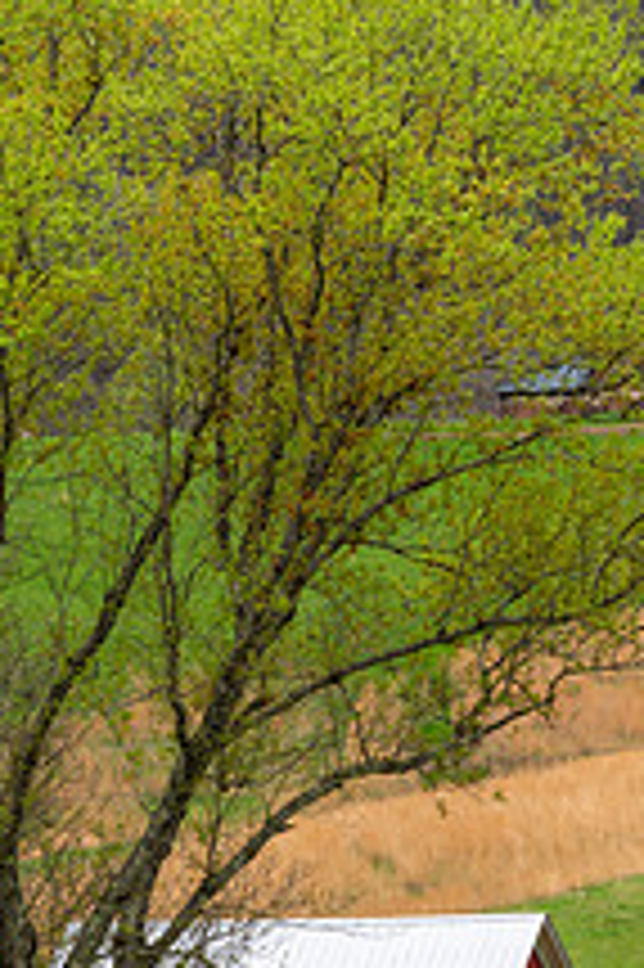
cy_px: 621
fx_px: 9836
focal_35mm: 366
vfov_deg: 5.6
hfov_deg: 3.7
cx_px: 428
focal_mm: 175
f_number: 13
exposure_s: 1/50
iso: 64
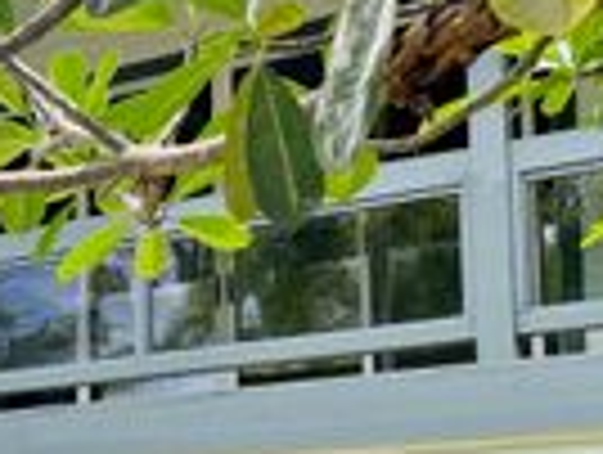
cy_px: 515
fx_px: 1693
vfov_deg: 14.9
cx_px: -342
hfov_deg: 17.8
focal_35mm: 97
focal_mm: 4.2
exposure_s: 1/1618
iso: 32
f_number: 1.6
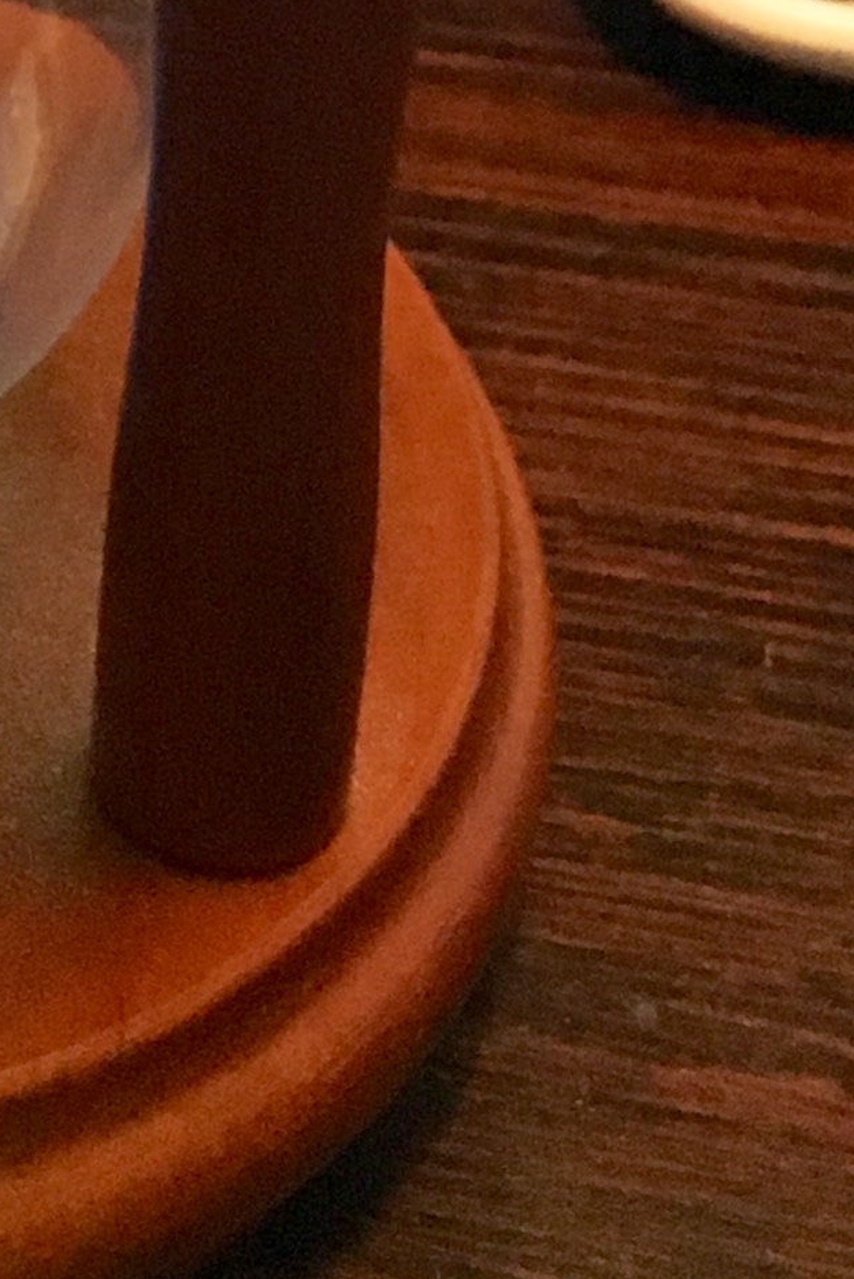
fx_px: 4622
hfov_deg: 10.2
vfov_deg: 14.3
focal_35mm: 130
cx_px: -489
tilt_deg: -24.1
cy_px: -858
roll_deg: +0.4
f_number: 2.2
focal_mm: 4.15
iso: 200
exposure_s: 1/20
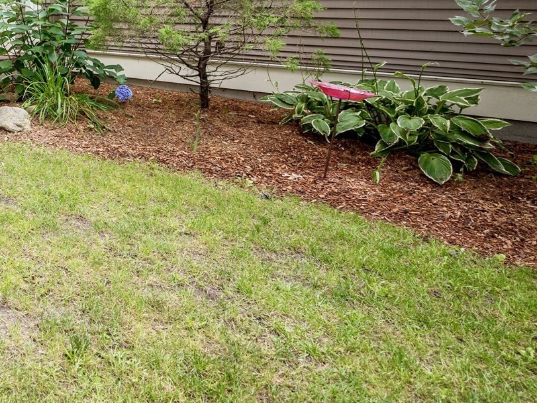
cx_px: -77
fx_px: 527
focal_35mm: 34
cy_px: 17
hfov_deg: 41.0
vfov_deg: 38.0
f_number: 2.8
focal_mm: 14
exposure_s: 1/100
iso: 80
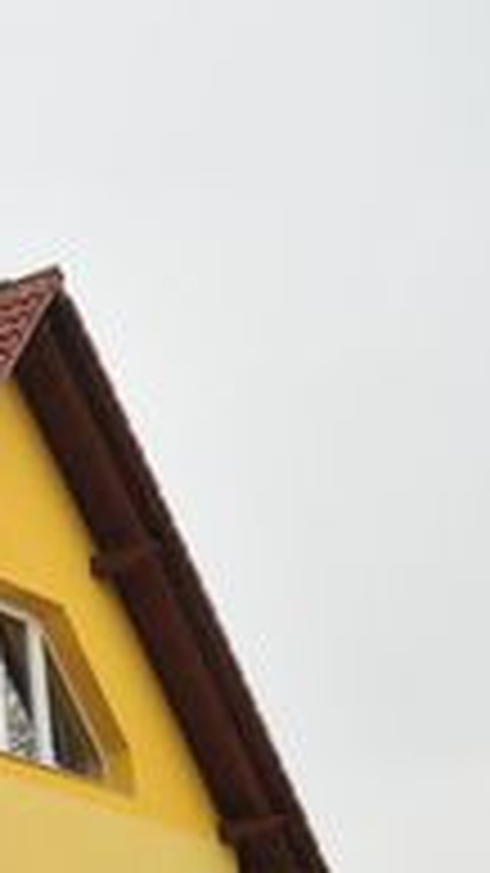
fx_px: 2242
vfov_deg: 21.5
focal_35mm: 97
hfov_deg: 10.3
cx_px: -791
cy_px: 776
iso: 200
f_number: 6.3
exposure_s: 1/100
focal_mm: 20
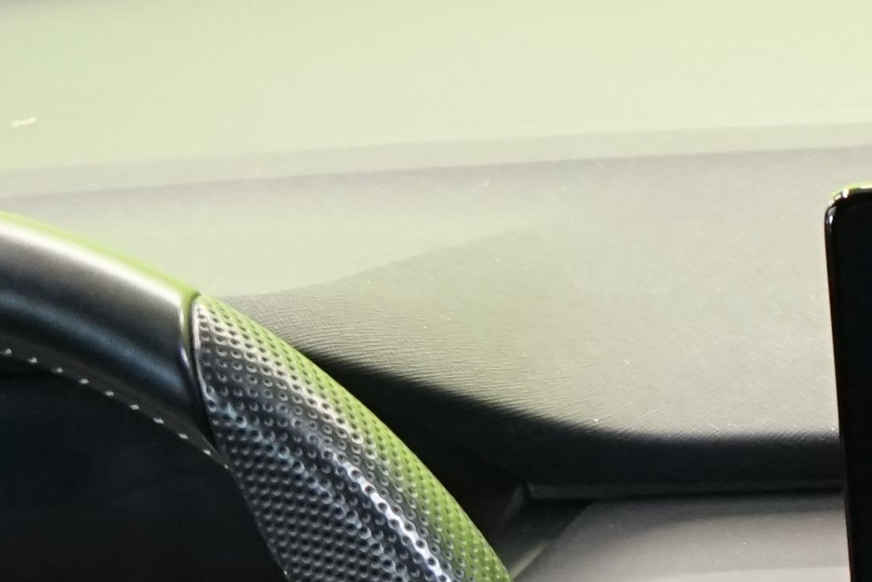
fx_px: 4215
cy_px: 1419
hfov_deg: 11.3
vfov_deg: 7.4
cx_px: 1385
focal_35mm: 174
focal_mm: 31
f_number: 5
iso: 2000
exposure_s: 1/20
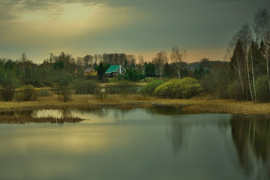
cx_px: 94
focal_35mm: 101
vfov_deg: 13.6
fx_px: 758
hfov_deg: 20.2
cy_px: 83
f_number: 6.4
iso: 200
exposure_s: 1/320
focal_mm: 50
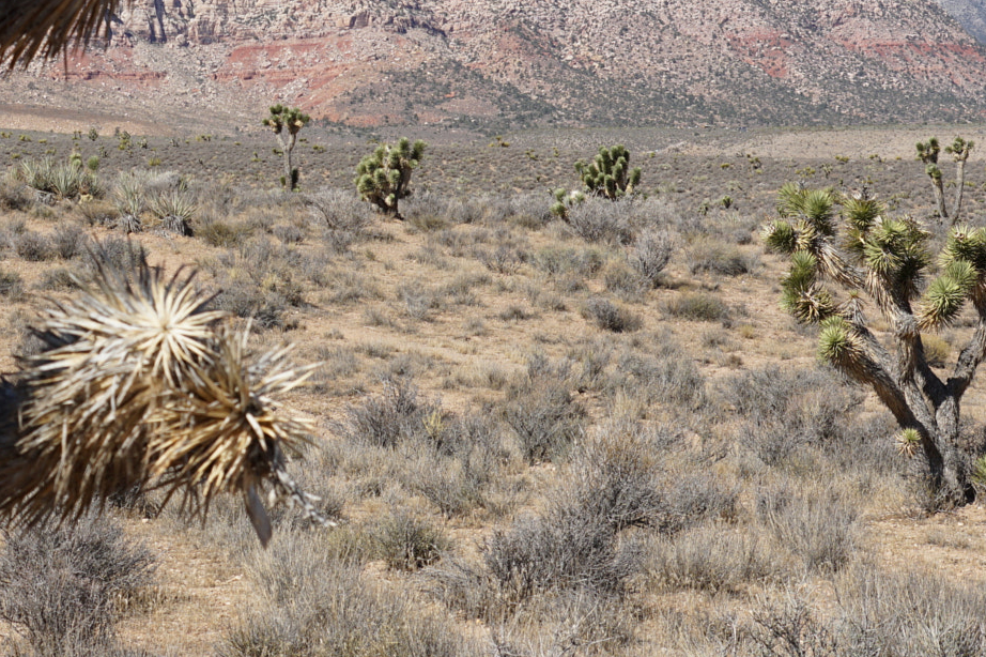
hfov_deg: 20.1
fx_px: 2738
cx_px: 159
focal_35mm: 100
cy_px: -47
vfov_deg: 13.4
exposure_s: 1/250
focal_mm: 30
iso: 100
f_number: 8
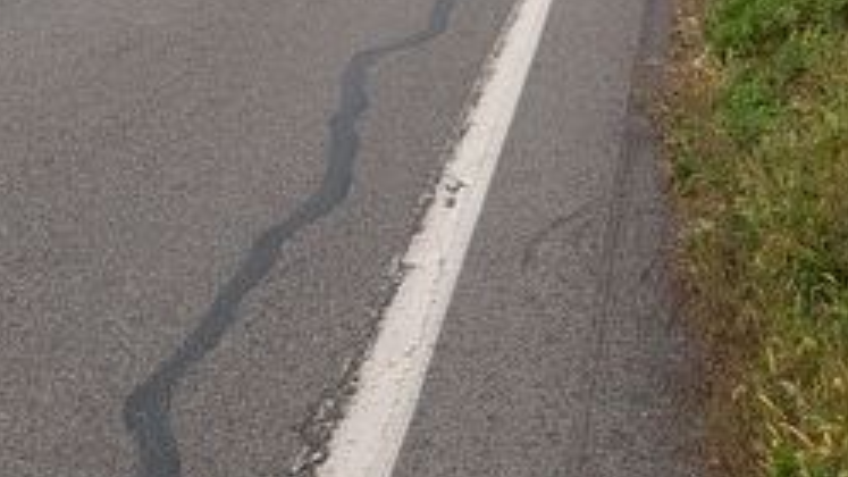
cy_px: -525
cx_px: 758
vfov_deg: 12.4
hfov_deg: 24.6
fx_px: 1889
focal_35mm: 84
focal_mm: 6.9
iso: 22
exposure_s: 1/506
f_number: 1.68
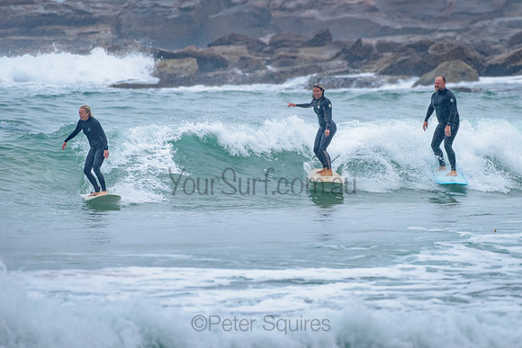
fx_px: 8894
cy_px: 149
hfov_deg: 3.4
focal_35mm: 613
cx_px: 320
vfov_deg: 2.2
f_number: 5.6
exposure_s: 1/1000
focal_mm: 500
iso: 1100
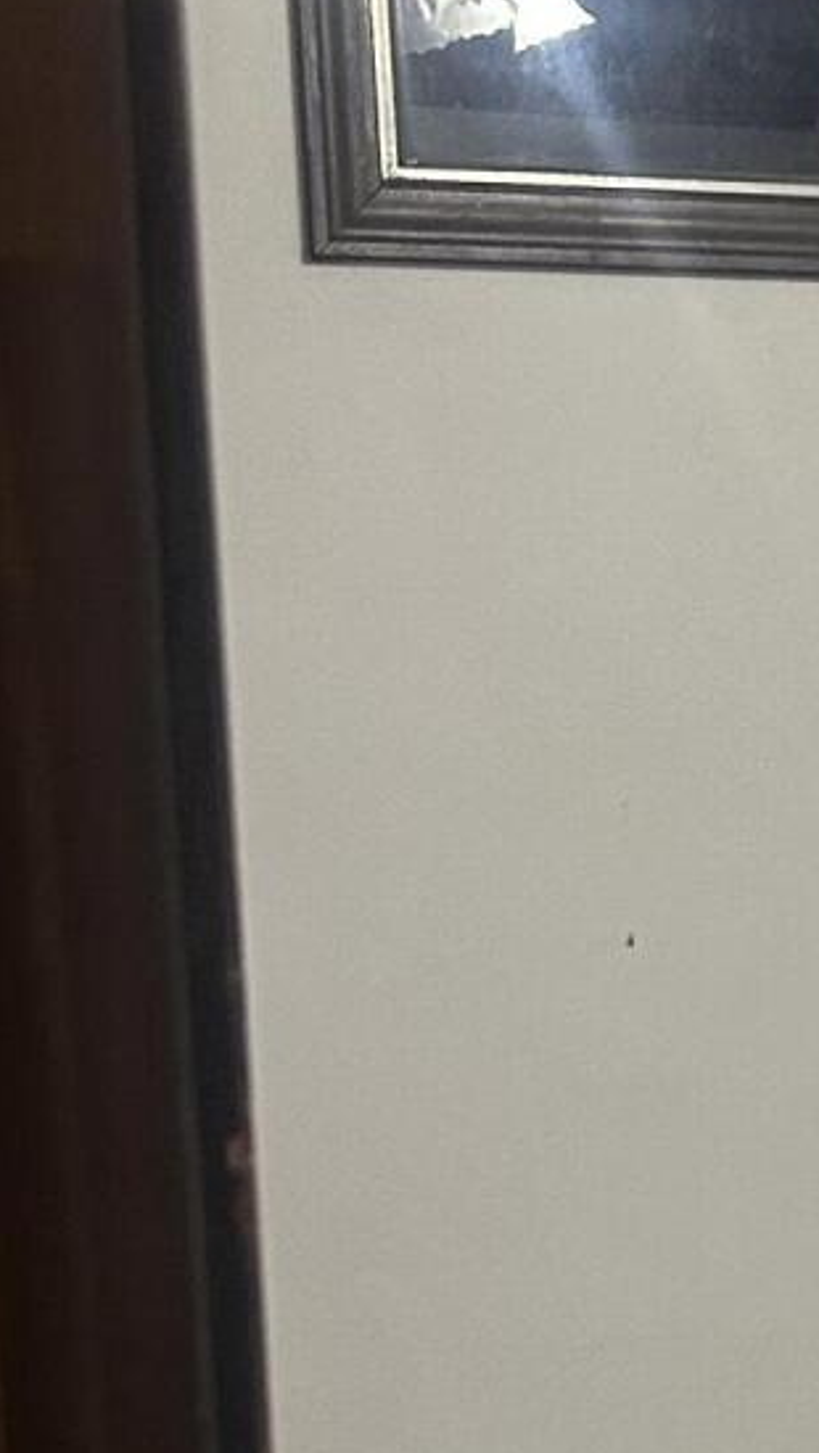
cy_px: 1170
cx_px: 1638
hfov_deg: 11.5
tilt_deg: -9.6
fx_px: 3662
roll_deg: +0.1
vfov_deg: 22.1
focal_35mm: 95
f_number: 1.78
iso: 400
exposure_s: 1/60
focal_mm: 6.86
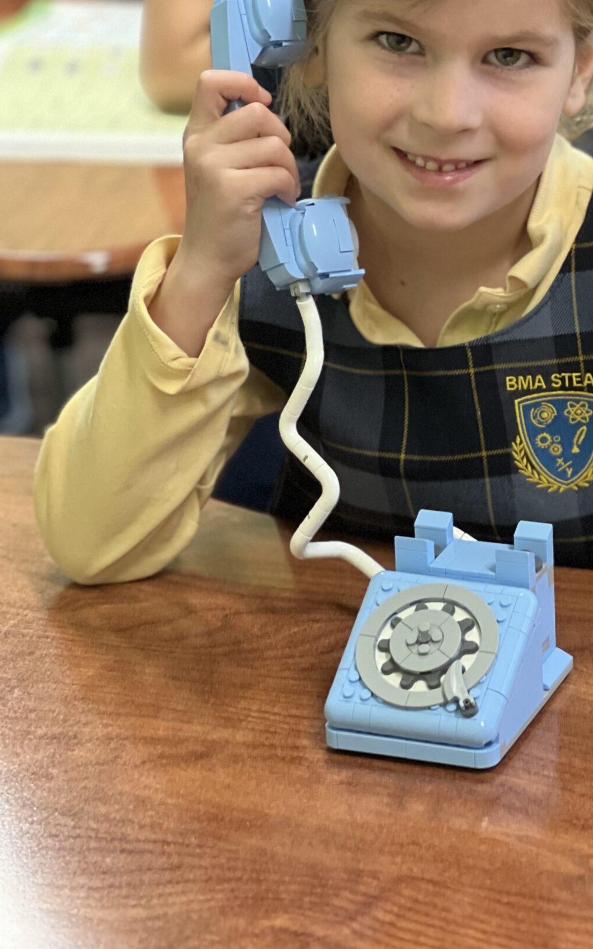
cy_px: 316
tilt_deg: -18.8
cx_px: 551
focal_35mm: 129
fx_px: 3337
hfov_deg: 10.1
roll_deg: +0.8
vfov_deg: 16.2
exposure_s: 1/40
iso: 320
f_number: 2.8
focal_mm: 9
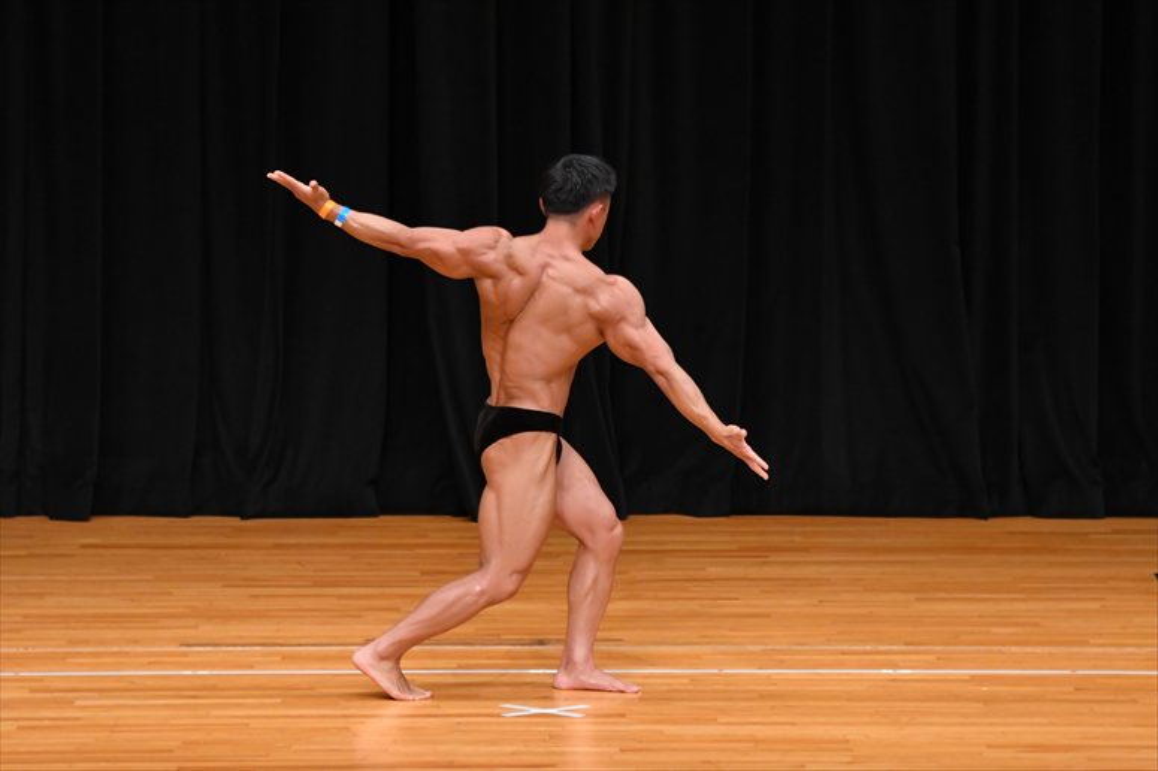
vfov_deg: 5.4
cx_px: 579
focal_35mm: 255
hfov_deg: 8.1
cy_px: 386
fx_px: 8199
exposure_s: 1/400
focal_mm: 170
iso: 3200
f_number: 5.6
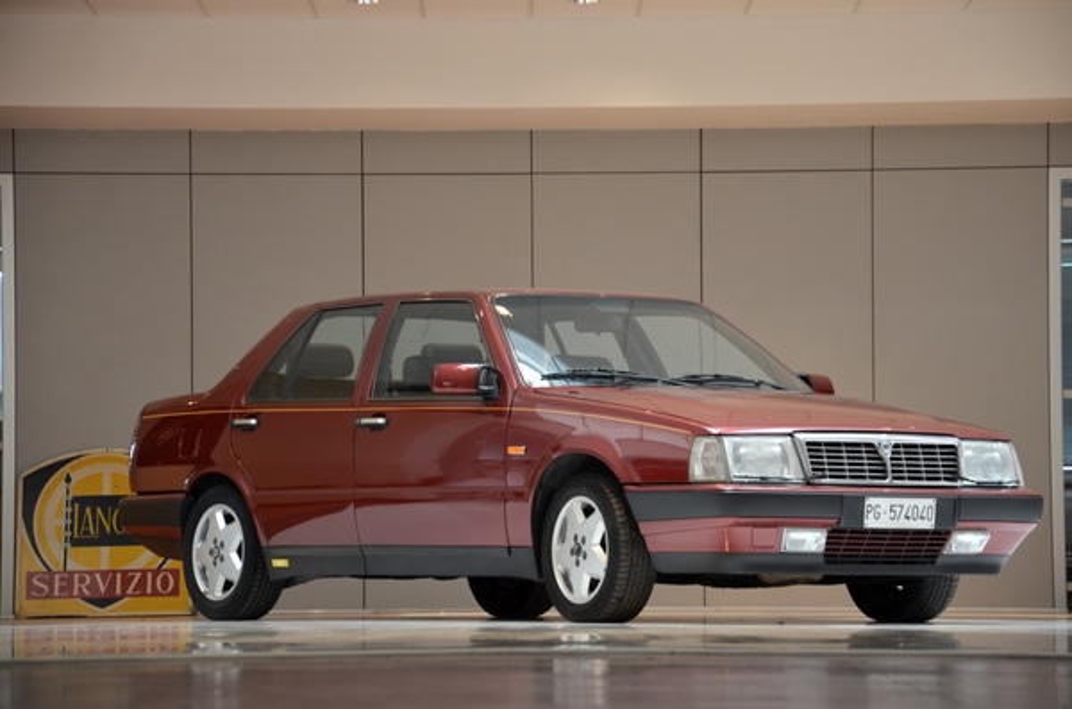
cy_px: 354
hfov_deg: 14.0
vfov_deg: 9.3
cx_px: 536
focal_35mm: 147
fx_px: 4367
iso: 400
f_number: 5.6
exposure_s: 1/90
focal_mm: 98
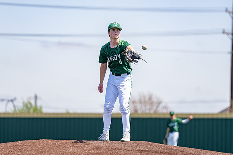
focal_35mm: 254
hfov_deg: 8.1
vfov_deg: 5.4
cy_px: 61
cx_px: 111
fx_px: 1644
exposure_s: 1/1600
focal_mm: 200
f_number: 2.8
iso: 100
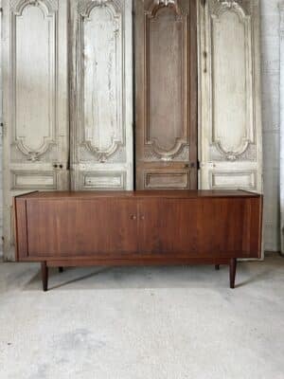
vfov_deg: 71.6
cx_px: 142
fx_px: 263
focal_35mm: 24
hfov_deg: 56.8
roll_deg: -0.4
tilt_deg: -3.3
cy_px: 190
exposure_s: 1/121
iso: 160
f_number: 1.78
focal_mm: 6.86
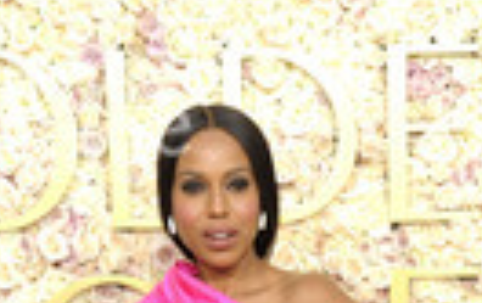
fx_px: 2026
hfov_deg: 13.5
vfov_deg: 8.0
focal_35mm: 154
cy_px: 683
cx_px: 403
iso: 1000
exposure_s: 1/250
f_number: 11
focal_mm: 50
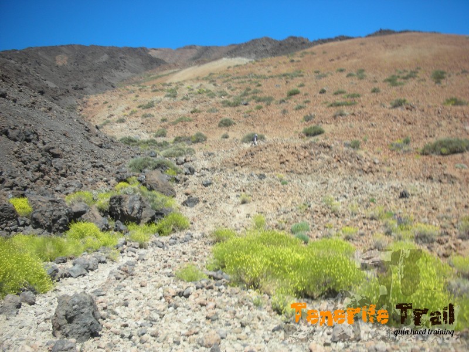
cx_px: 234
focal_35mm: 35
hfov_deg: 52.6
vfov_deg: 40.7
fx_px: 474
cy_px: 176
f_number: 8.5
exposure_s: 1/63.4
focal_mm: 5.8
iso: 50
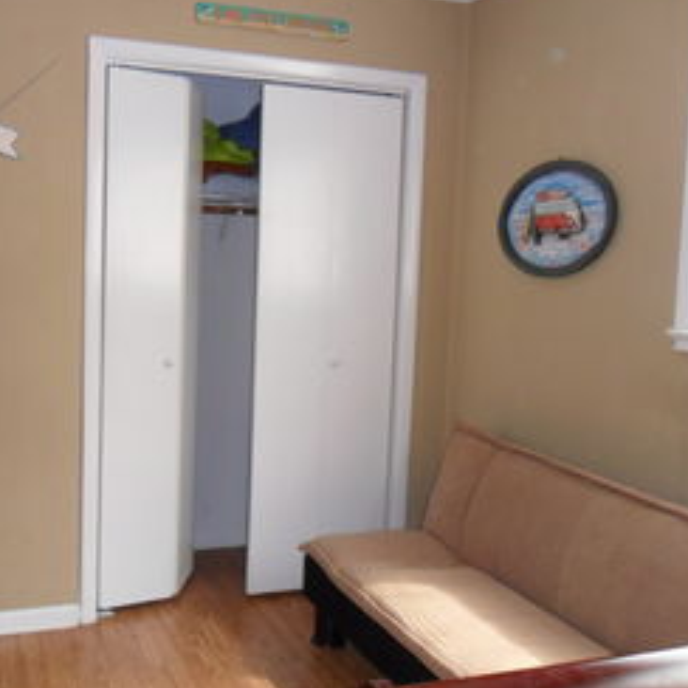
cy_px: 347
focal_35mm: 36
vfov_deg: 46.0
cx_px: 242
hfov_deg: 45.5
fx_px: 810
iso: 160
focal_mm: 4.9
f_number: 3.5
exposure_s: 1/45
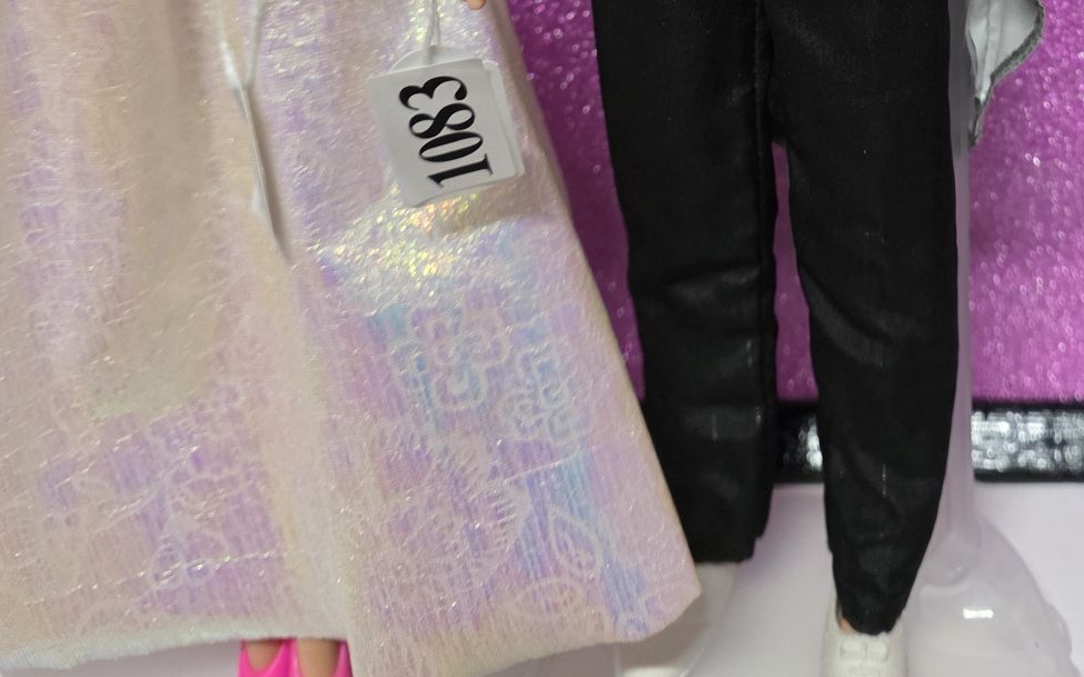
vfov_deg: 23.1
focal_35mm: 50
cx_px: 797
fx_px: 1477
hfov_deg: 39.3
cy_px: -188
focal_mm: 6.3
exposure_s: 1/100
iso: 1000
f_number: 1.7
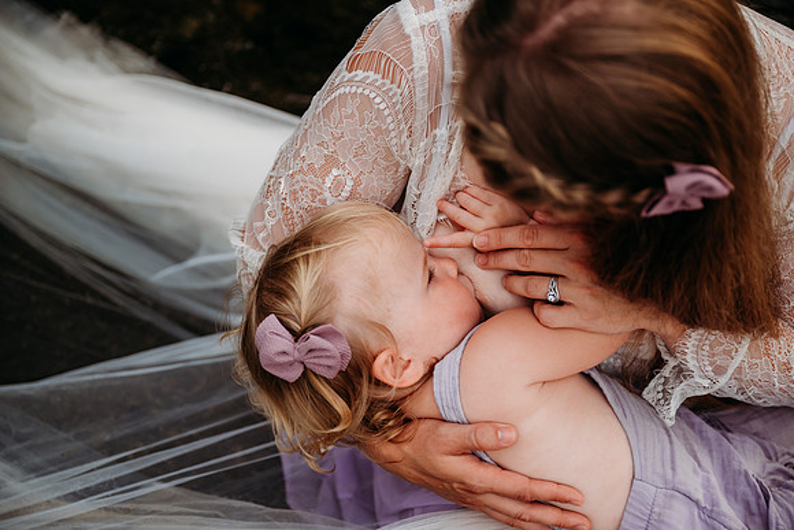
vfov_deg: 21.9
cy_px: 265
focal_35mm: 62
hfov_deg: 32.4
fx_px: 1368
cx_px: 397
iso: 500
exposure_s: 1/1000
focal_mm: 62
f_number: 2.8
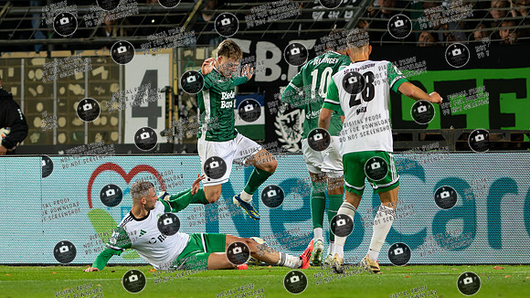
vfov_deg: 1.5
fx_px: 11571
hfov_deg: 2.6
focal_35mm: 824
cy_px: 133
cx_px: 245
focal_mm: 300
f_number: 3.2
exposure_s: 1/1600
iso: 4000
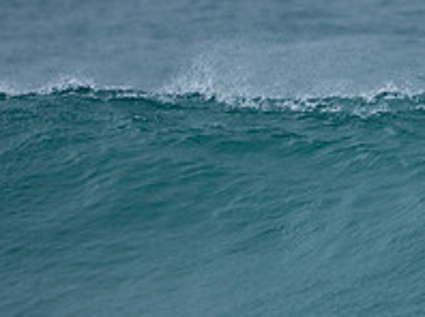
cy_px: 344
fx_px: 25923
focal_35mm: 2114
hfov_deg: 0.9
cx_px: 479
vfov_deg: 0.7
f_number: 5.6
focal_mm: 500
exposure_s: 1/1250
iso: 320
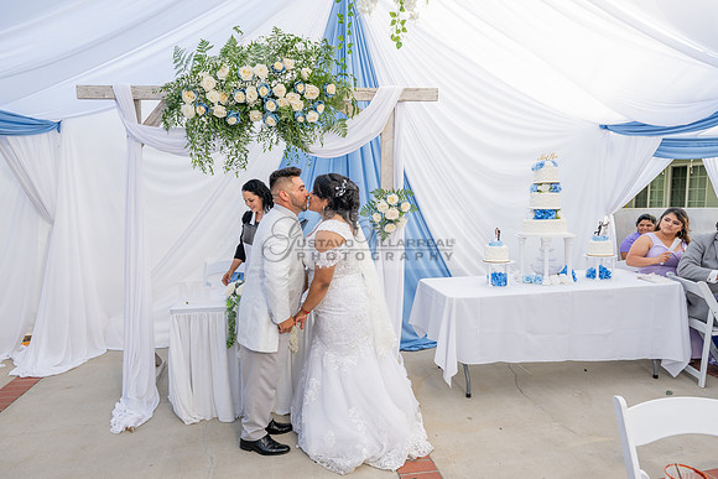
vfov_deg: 53.2
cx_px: 359
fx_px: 479
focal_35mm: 24
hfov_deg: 73.7
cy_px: 240
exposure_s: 1/125
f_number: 6.3
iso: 200
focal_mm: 24
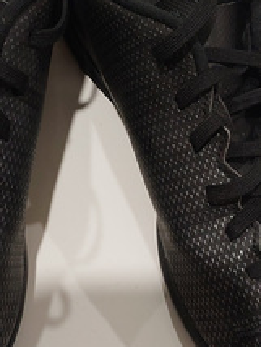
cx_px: 122
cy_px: 214
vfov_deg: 27.7
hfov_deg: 21.0
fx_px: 702
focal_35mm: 70
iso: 400
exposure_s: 1/50
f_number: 1.8
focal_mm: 4.6
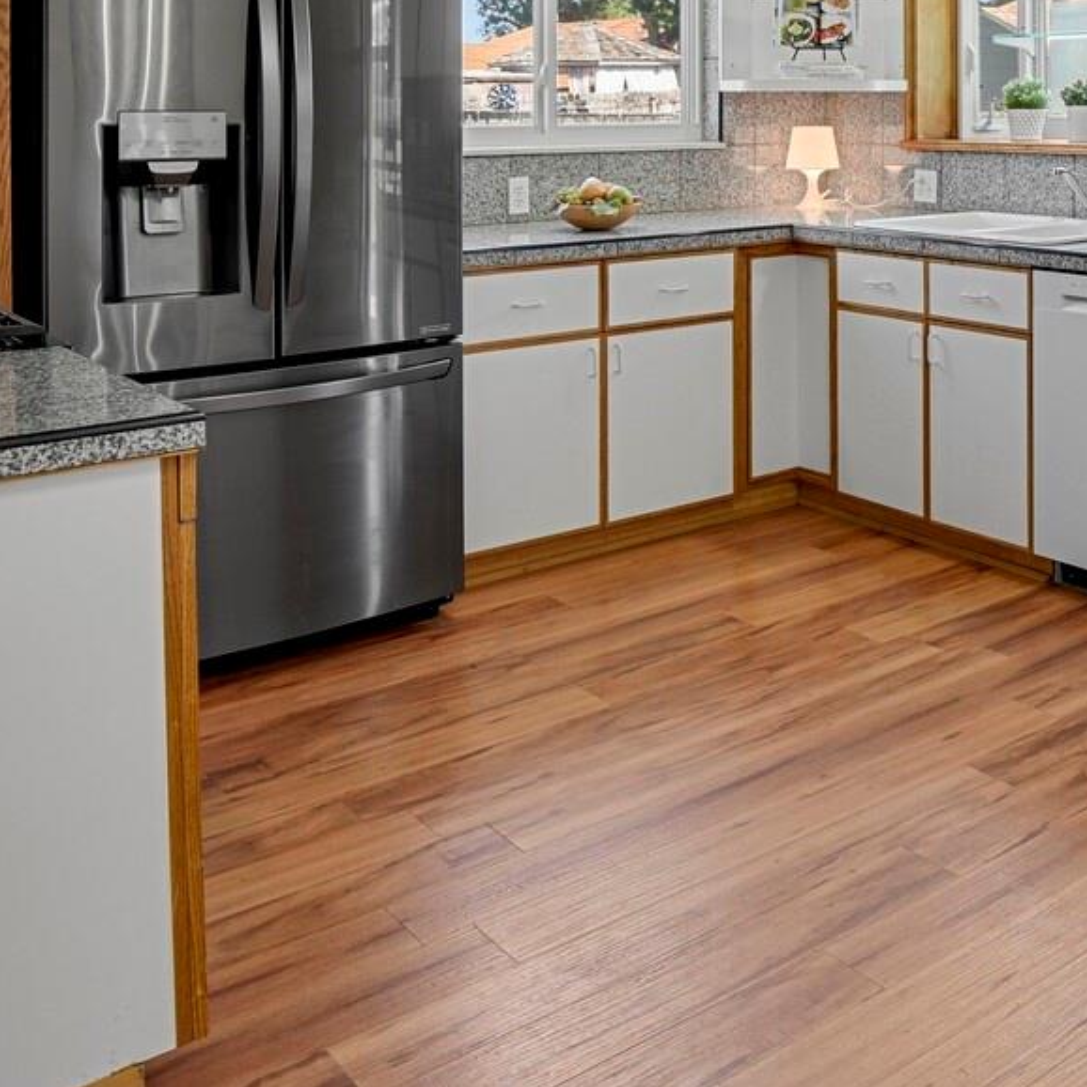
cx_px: 1033
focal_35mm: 40
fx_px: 1421
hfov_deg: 38.2
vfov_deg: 38.7
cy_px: 94
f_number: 8
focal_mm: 17
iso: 250
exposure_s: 1.3
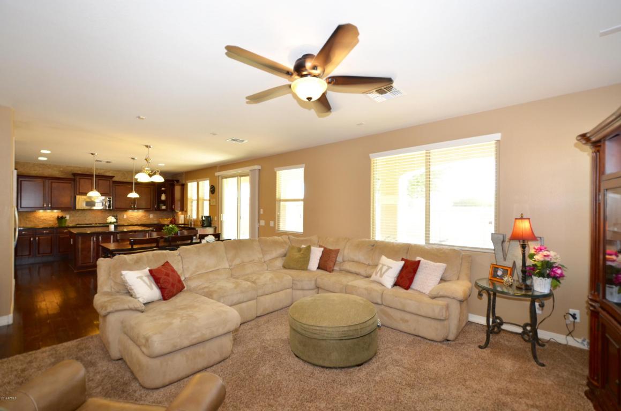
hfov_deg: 100.5
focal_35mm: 15
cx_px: 310
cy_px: 206
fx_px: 258
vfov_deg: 77.1
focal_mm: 10
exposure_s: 1/60
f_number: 4
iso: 450
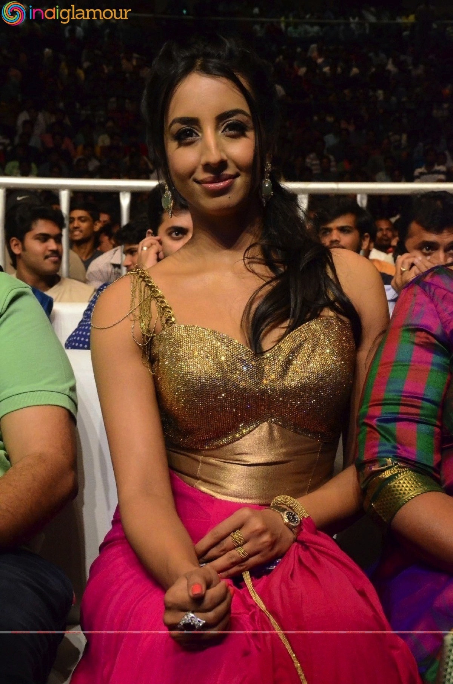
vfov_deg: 28.1
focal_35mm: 72
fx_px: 1365
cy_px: 342
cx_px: 226
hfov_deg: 18.8
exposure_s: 1/100
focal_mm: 48
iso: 6400
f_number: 8
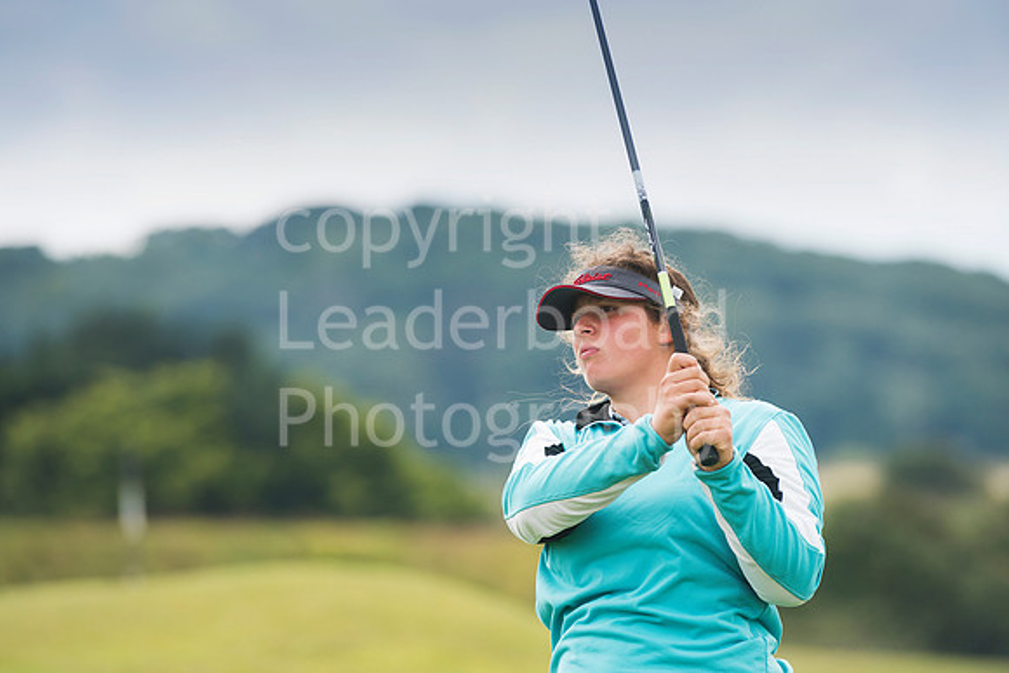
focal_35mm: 300
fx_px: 8410
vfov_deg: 4.6
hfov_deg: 6.9
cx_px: 504
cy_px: 336
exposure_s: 1/1600
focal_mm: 300
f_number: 6.3
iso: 800
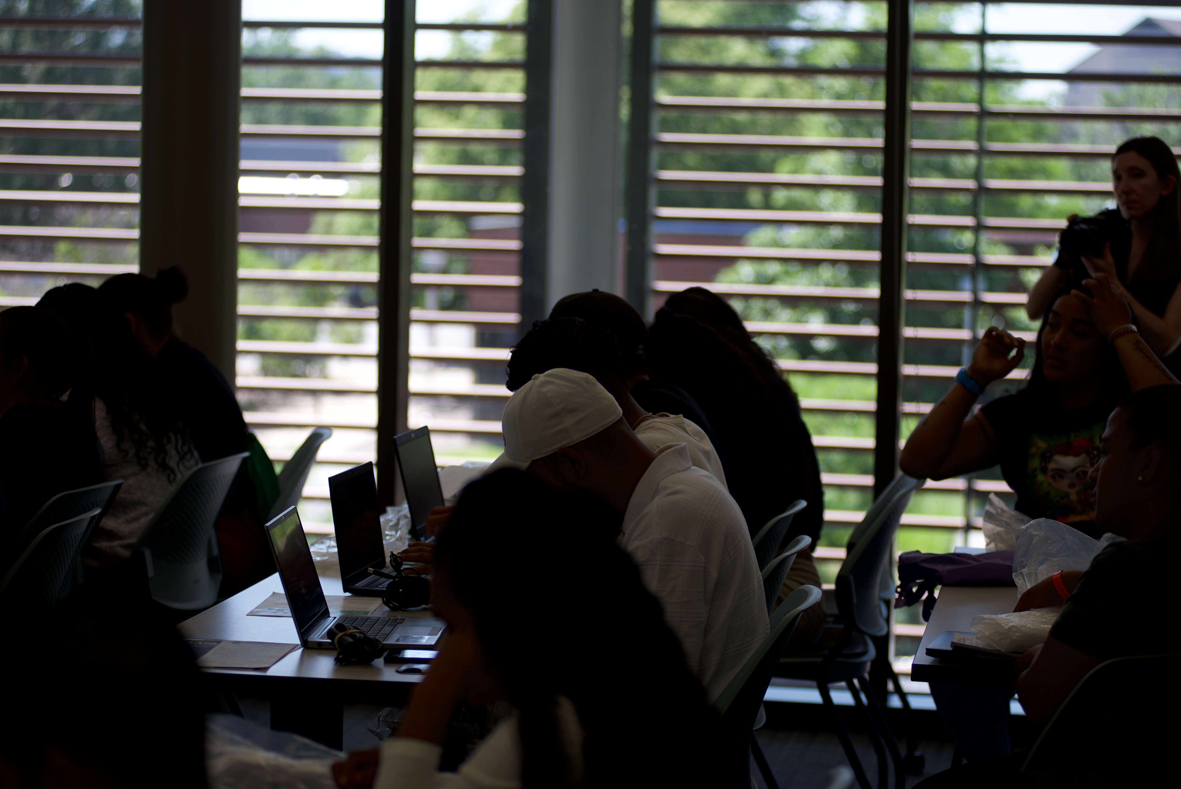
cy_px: 394
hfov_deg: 23.6
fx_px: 2822
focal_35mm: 86
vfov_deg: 15.9
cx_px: 590
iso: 200
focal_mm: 86
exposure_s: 1/640
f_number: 2.8
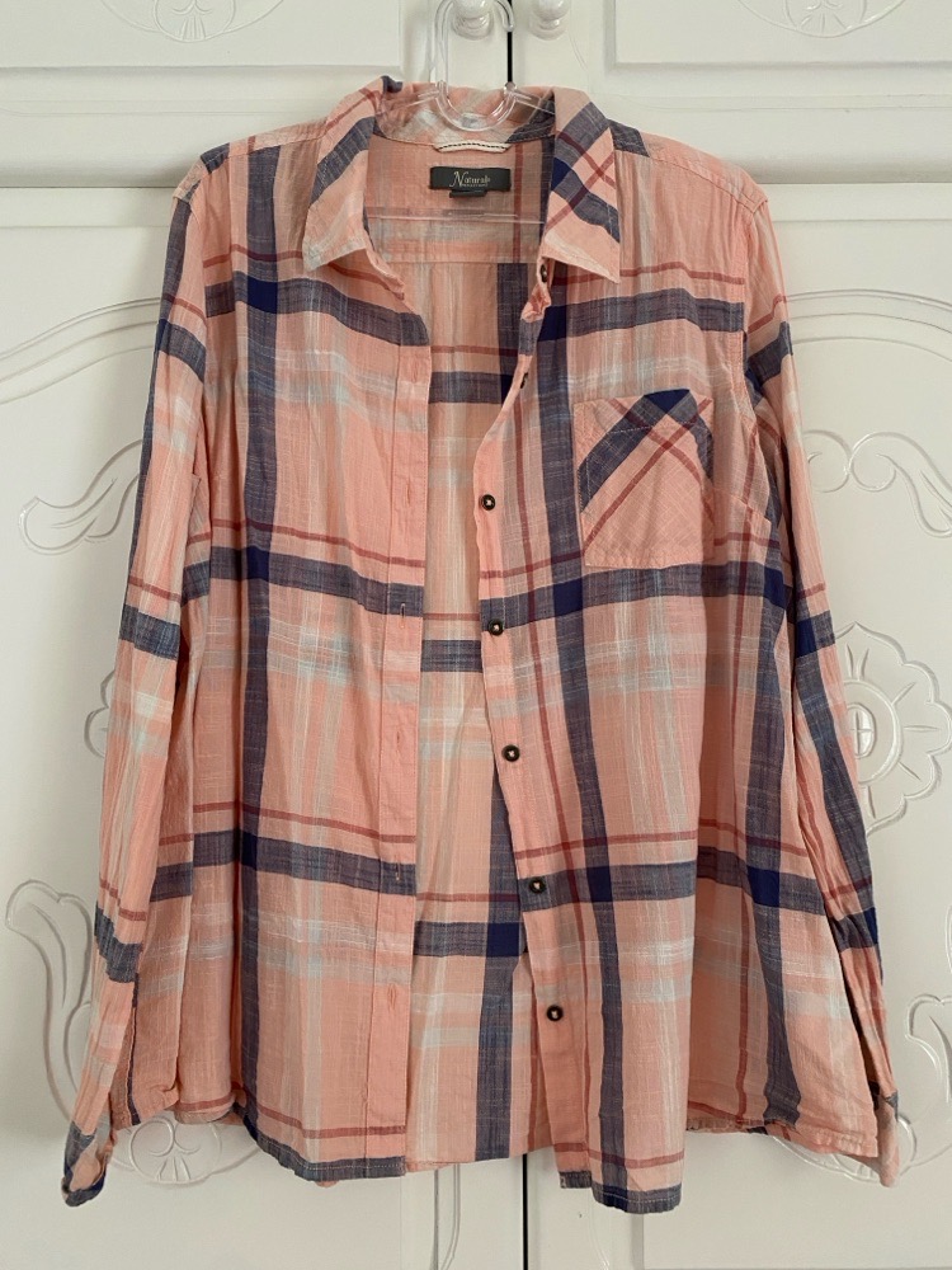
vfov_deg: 67.3
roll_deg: +0.5
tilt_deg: +4.6
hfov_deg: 53.1
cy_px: 635
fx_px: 953
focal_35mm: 26
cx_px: 476
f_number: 1.8
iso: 125
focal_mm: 4.25
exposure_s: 1/60
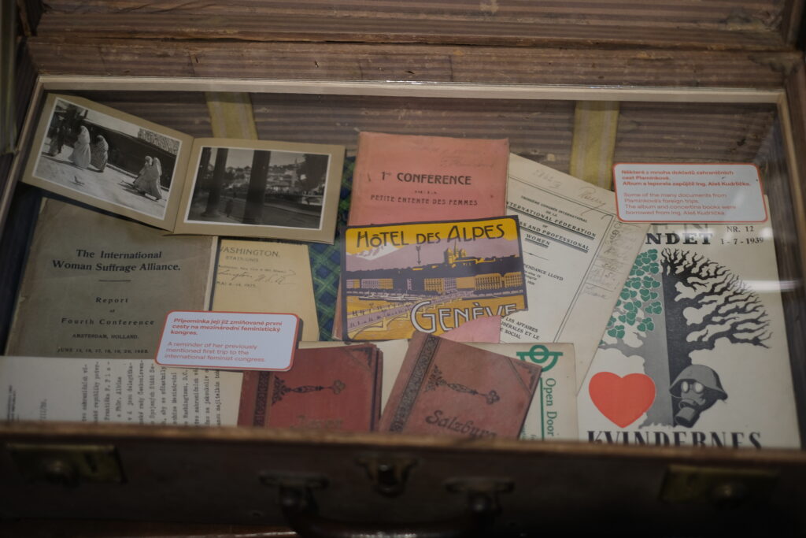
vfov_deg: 25.5
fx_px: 1187
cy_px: 269
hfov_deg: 37.5
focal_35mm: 53
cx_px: 403
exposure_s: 1/85
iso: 320
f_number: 1.4
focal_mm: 35
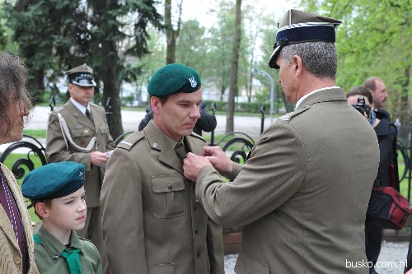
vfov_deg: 20.6
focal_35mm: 66
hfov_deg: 30.5
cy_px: 137
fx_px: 755
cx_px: 206
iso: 640
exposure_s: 1/250
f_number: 8
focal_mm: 66
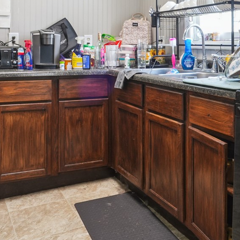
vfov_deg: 39.4
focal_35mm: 41
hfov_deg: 40.9
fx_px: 322
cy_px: 51
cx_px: 122
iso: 400
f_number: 10
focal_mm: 16
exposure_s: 1/6
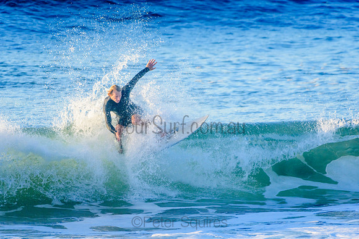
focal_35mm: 750
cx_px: 180
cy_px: 120
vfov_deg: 1.8
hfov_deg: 2.7
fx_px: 7484
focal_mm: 500
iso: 900
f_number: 5.6
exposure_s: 1/2000
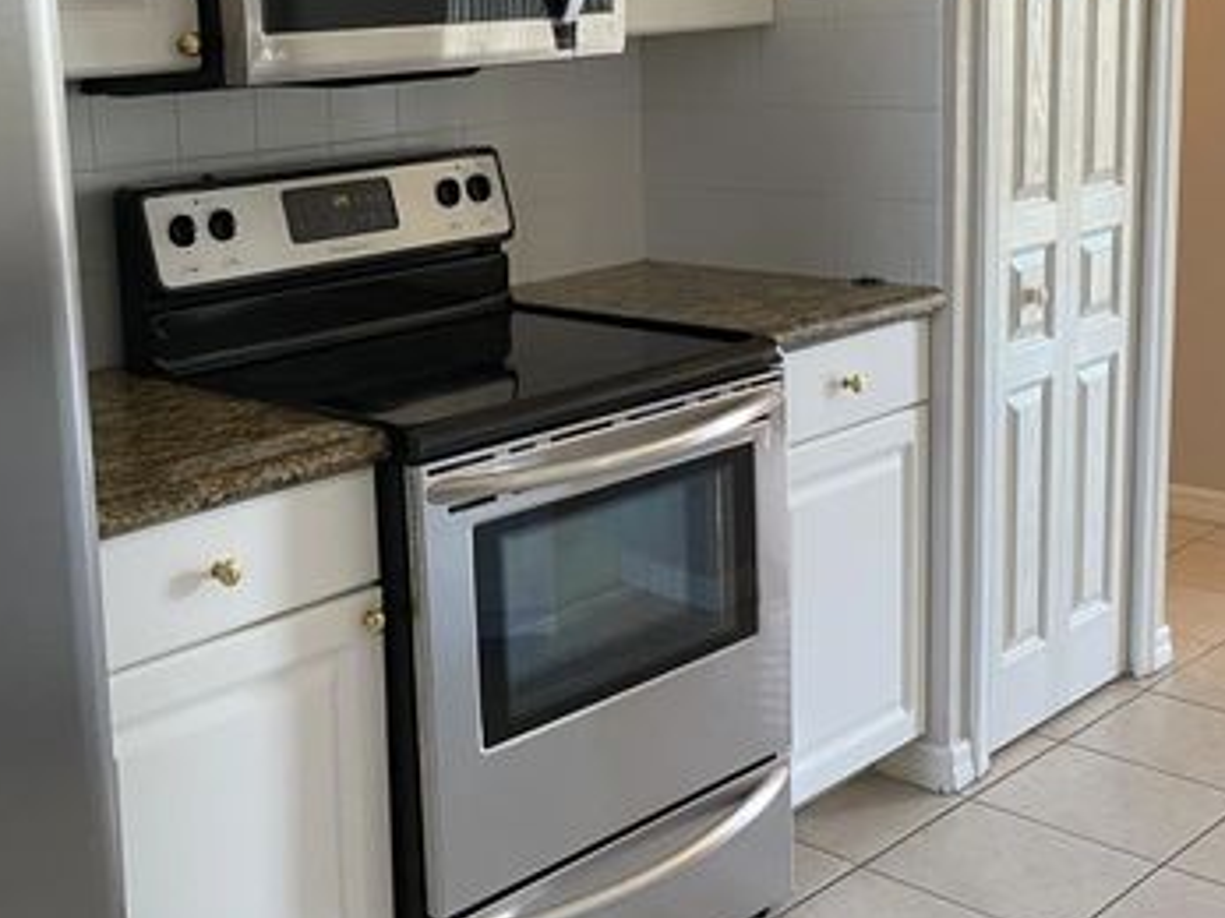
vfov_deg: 30.0
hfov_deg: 38.8
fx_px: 1698
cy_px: 286
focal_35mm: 48
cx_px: 339
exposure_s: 1/60
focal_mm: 4.25
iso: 320
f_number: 1.8
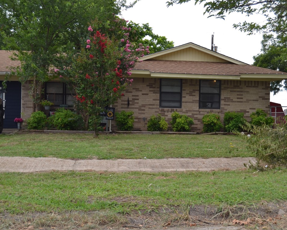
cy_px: 116
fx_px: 408
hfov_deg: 38.7
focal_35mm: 48
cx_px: 164
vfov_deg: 31.5
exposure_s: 1/200
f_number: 6.3
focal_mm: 28
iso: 100
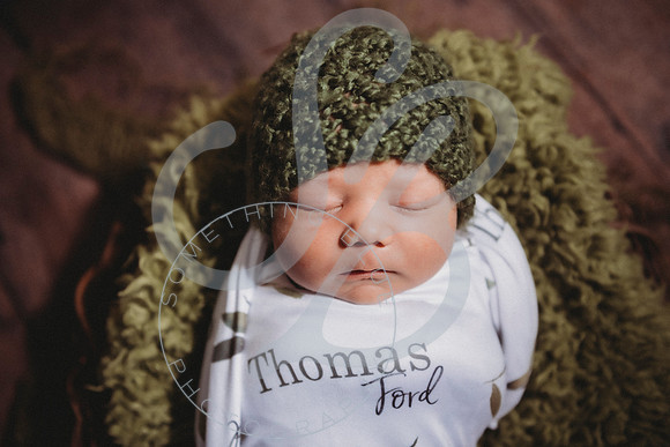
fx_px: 782
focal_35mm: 42
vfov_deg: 31.9
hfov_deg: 46.4
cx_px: 335
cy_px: 224
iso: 100
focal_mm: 42
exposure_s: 1/125
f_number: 2.8
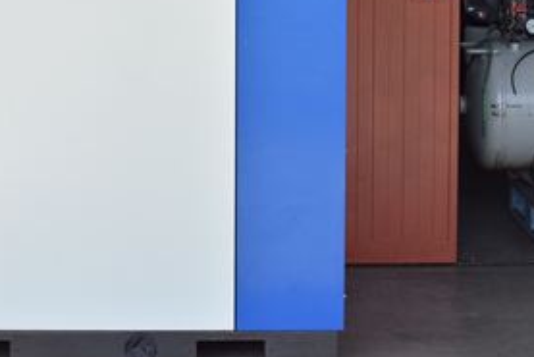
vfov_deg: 9.2
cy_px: 79
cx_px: 100
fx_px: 2210
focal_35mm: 149
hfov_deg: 13.7
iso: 1250
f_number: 6.3
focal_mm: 55
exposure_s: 1/2000
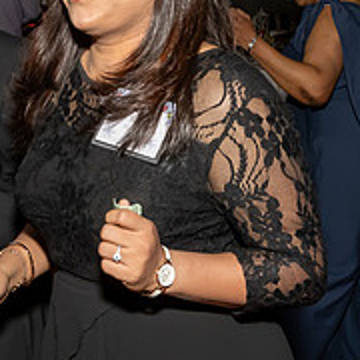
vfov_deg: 18.1
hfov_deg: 18.1
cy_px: 203
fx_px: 1130
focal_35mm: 96
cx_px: 119
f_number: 7.1
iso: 1000
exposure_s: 1/250
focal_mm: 17
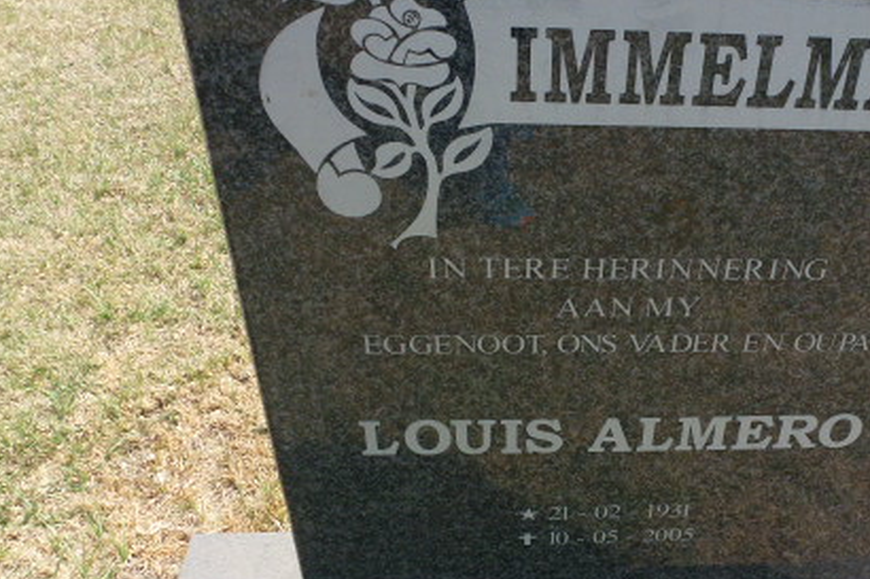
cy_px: 386
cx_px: 603
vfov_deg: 33.9
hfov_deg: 48.5
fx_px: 942
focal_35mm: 39
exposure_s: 1/320
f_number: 4
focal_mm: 4.3
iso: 100
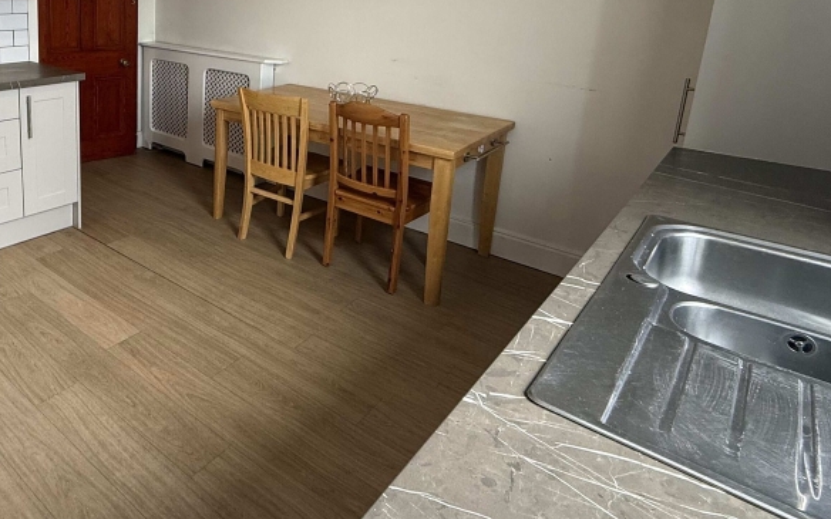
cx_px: 166
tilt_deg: -12.1
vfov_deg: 45.3
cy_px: 107
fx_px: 589
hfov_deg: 64.2
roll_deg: -1.5
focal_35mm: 26
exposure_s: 1/99
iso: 200
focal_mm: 2.22
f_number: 2.2
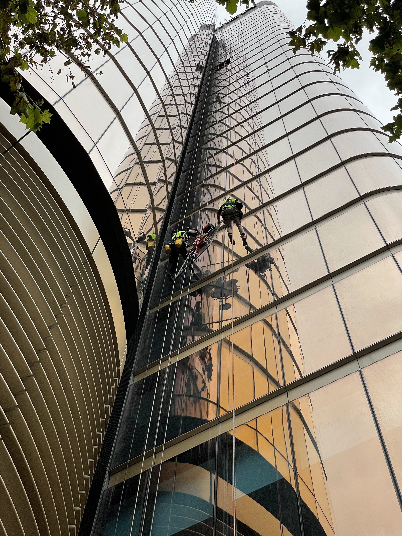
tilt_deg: +69.0
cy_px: 268
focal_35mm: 52
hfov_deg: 28.0
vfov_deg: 36.8
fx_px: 805
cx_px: 201
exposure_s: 1/318
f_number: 2
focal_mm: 6
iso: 25
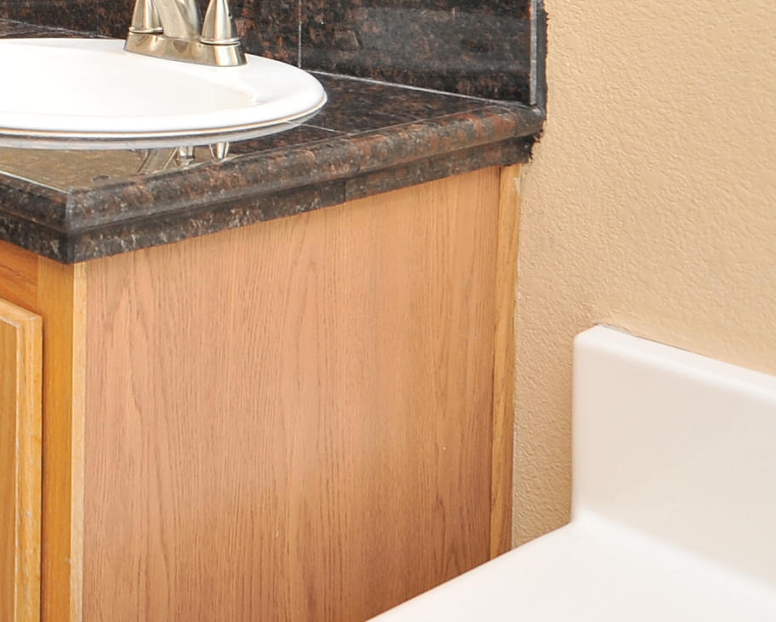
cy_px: -198
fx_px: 1287
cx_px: -252
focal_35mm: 56
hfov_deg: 27.5
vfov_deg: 23.8
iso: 320
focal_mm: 18
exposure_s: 1/160
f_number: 7.1
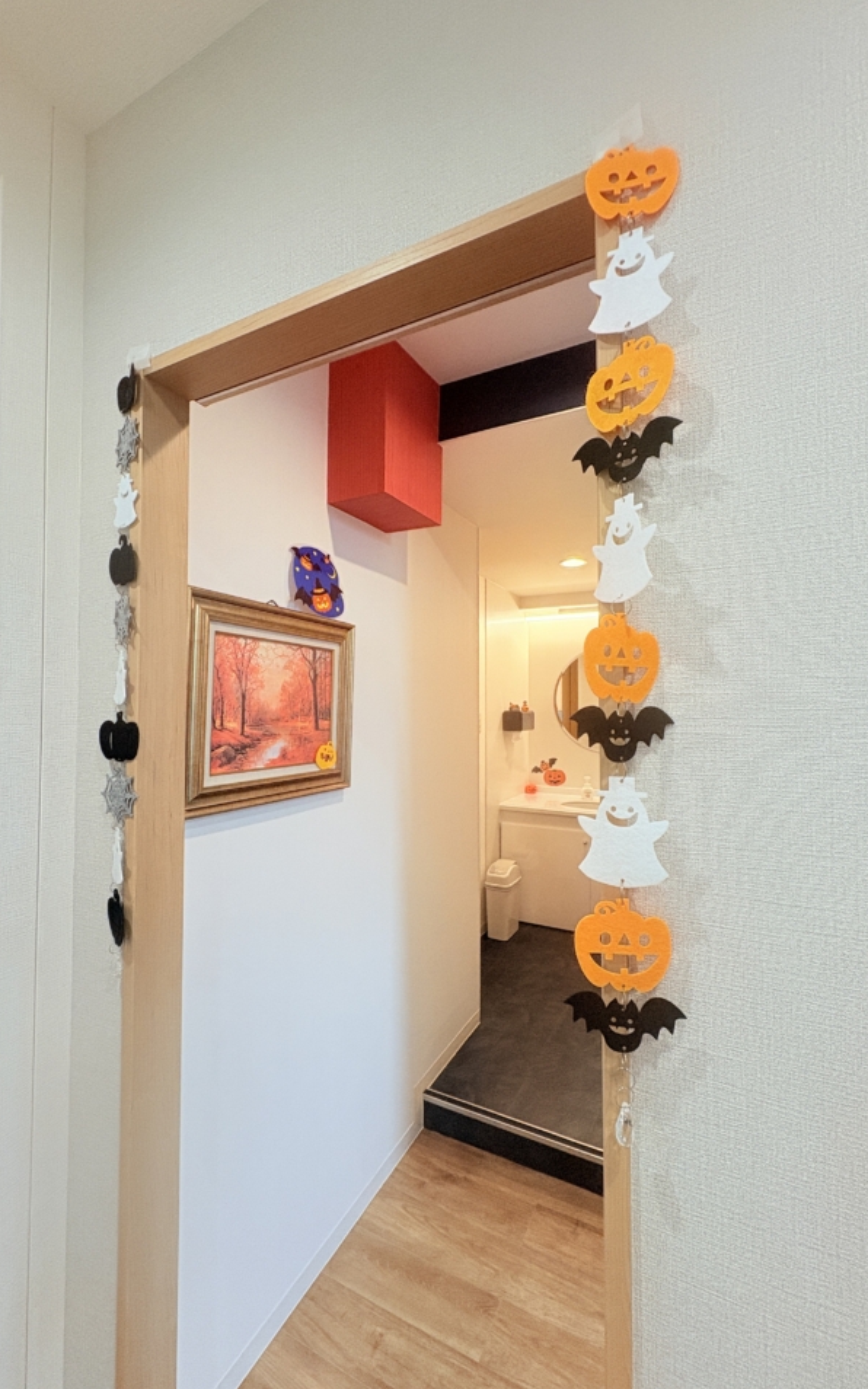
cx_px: 441
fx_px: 568
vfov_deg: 101.5
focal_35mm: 15
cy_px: 693
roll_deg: -0.1
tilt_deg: +1.3
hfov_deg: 74.8
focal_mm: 2.22
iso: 160
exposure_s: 1/100
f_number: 2.2
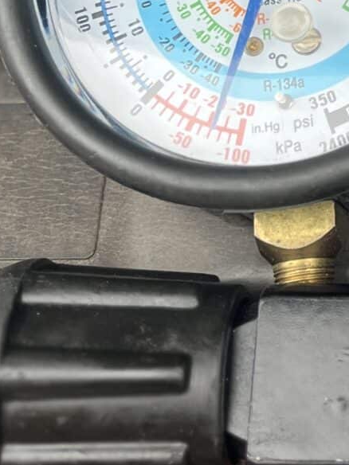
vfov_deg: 16.7
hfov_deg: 12.1
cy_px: -52
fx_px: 1532
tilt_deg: -61.5
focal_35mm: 114
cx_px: 604
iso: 50
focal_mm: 5.1
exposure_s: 1/676
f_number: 1.6
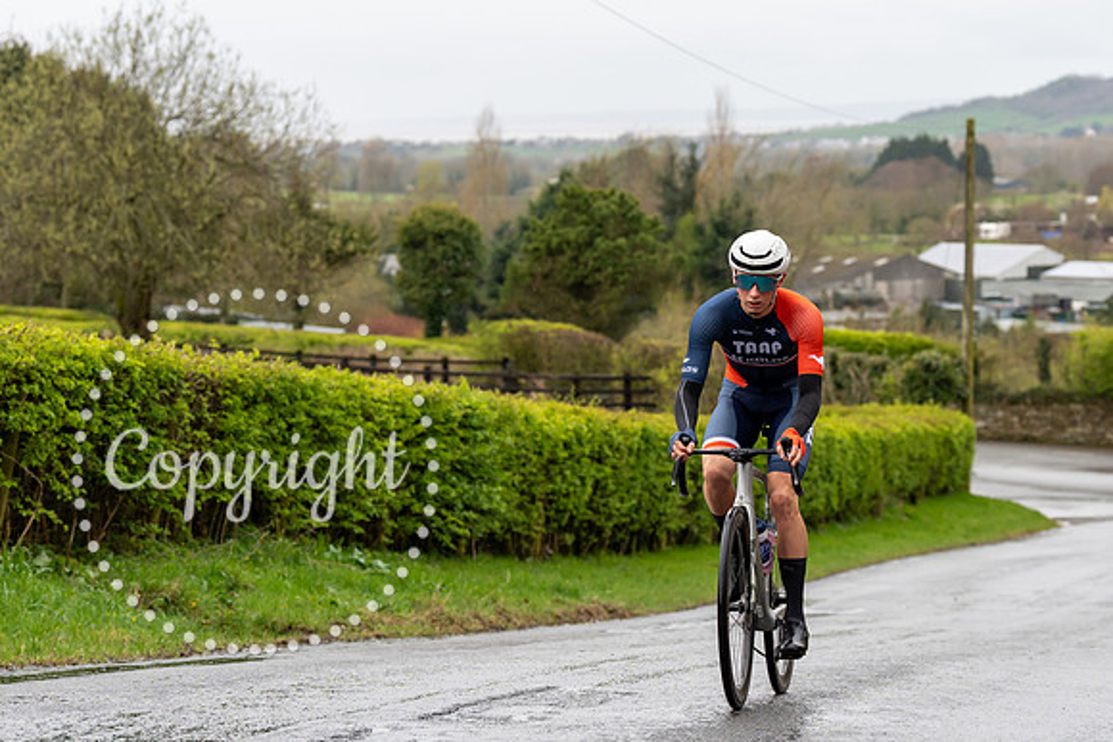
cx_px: 726
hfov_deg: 17.1
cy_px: 288
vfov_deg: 11.4
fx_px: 3705
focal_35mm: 120
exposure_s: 1/1000
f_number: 4
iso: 400
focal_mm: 86
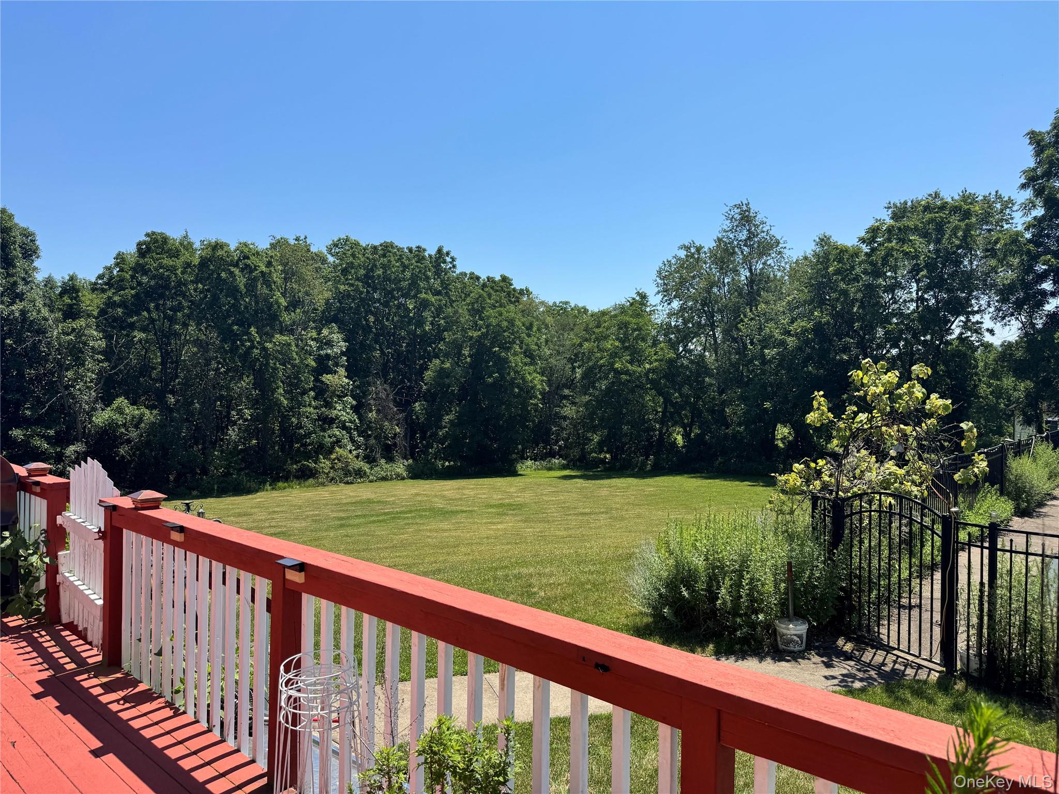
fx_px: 734
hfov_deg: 71.6
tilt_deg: -4.6
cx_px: 530
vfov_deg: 56.8
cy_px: 397
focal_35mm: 24
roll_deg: -0.6
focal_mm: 6.76
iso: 80
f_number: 1.78
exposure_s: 1/4310
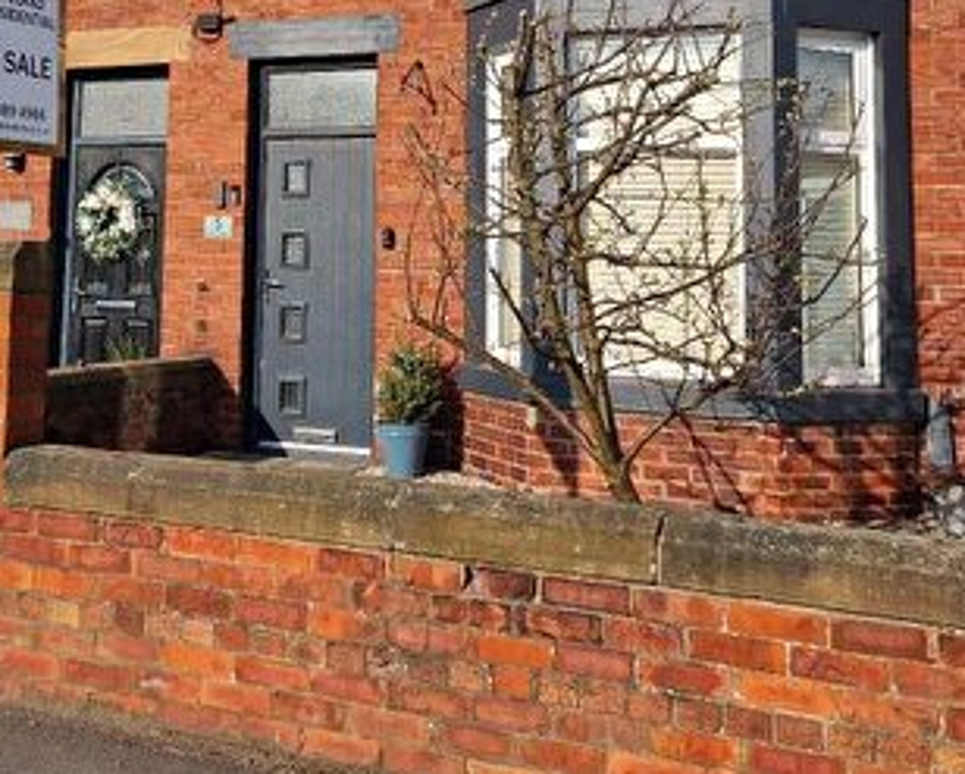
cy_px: 108
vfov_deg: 28.8
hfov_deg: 36.3
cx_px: 323
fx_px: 1458
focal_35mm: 51
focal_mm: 6.4
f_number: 1.8
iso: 50
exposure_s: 1/1232
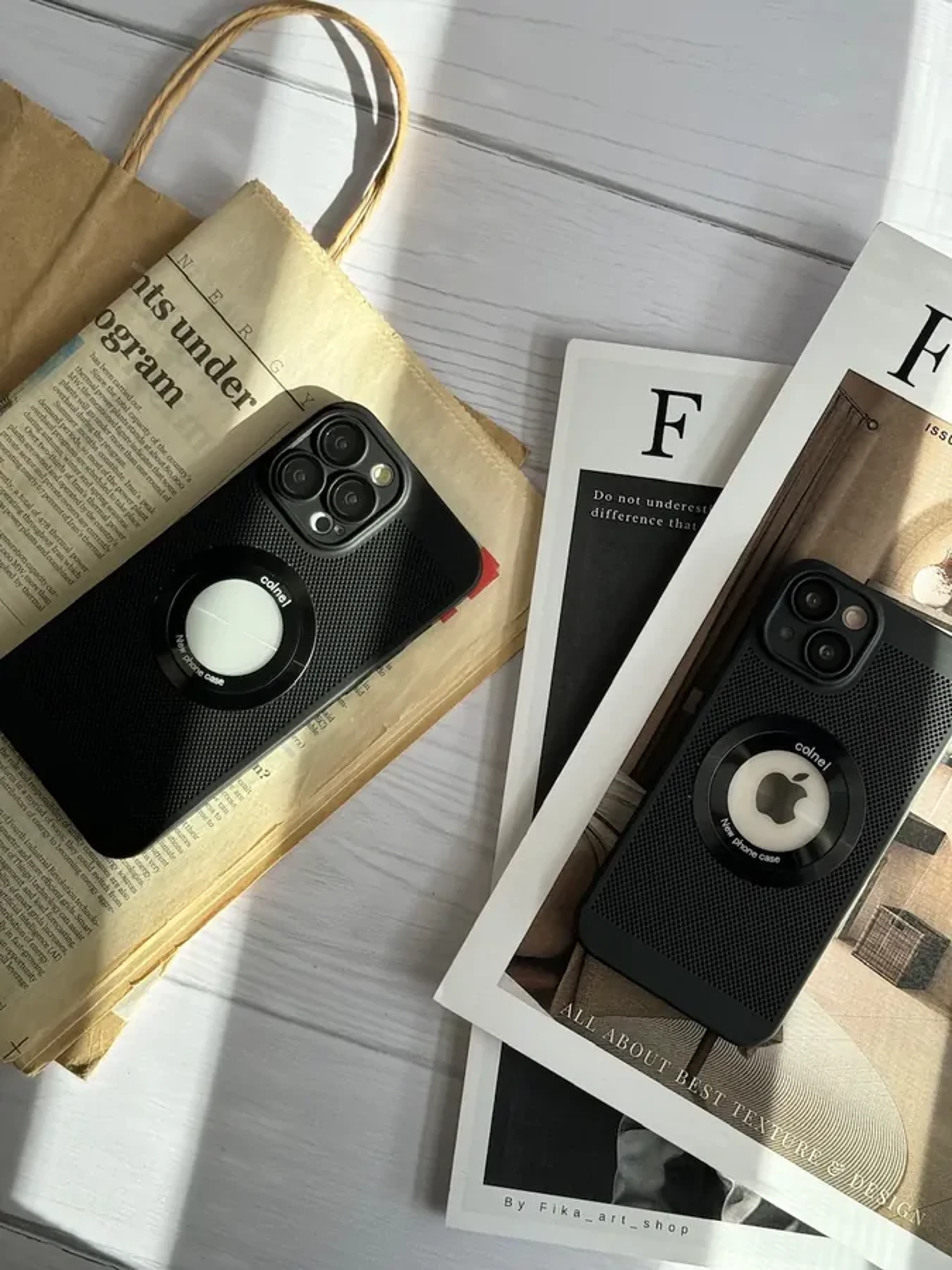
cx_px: 476
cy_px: 635
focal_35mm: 48
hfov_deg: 30.3
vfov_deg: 39.7
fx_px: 1760
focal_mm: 6.86
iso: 64
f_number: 1.78
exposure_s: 1/558
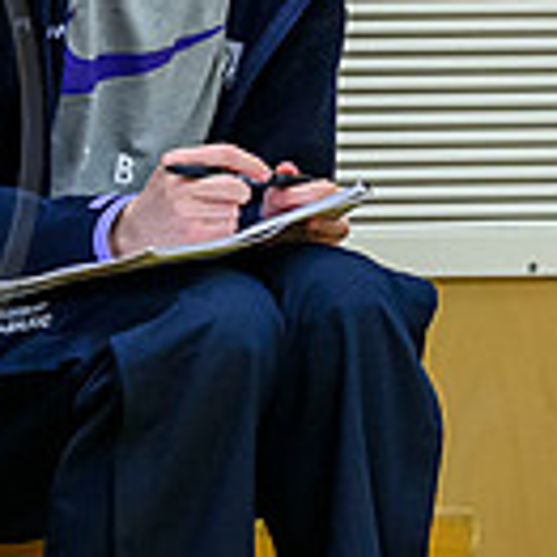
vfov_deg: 1.2
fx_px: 25887
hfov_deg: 1.2
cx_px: -689
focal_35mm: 1422
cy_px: 222
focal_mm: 200
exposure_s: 1/1000
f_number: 3.2
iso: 3200
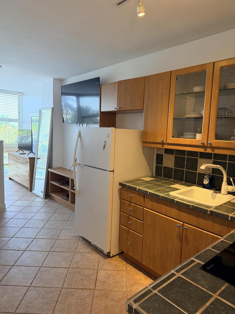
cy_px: 157
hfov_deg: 56.8
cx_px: 118
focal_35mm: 24
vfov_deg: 71.6
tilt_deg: -6.5
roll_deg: -2.0
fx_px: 217
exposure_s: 1/120
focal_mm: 6.76
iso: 320
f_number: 1.78
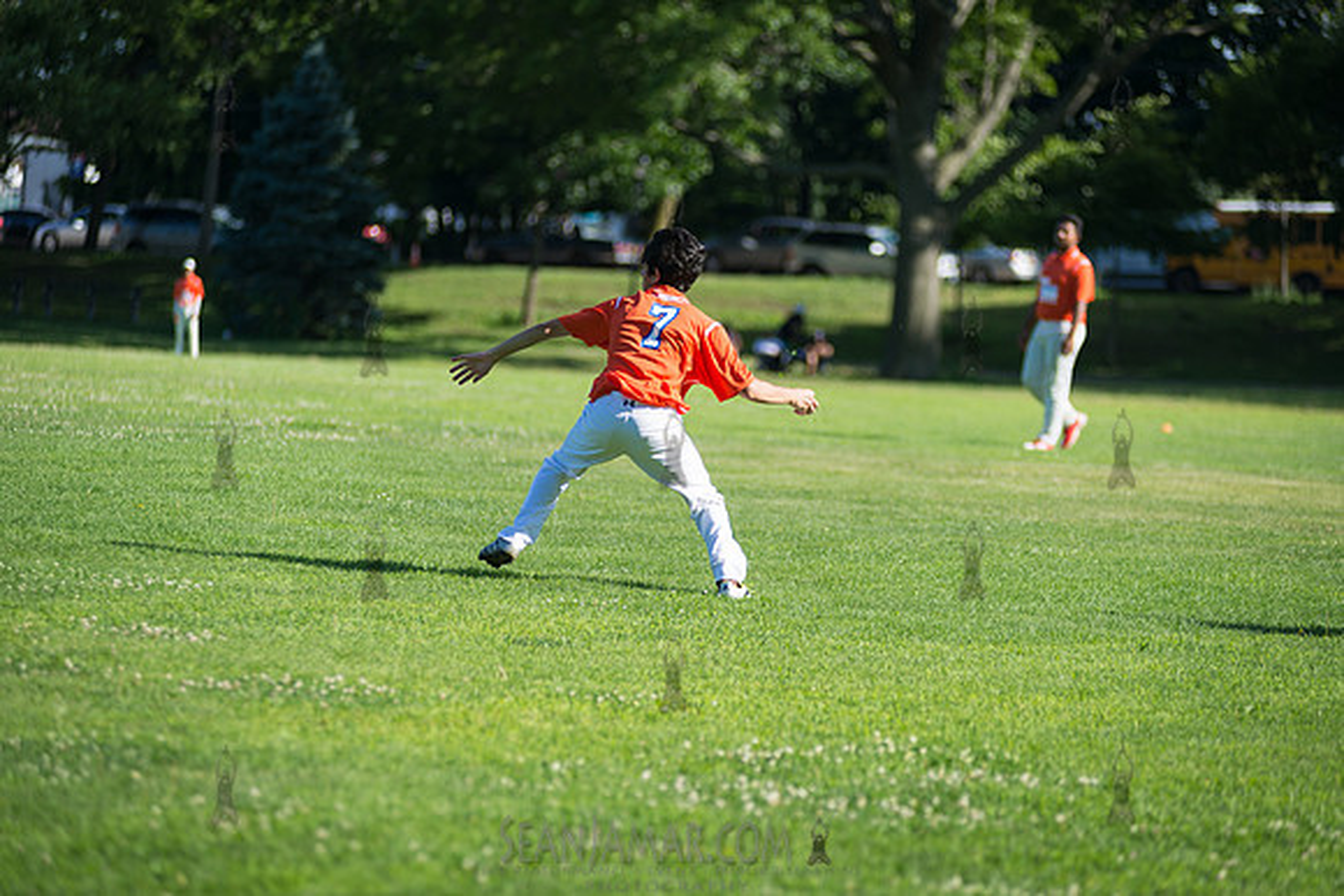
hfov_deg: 13.2
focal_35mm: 155
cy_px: 448
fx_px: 5788
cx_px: 672
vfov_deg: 8.9
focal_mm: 155
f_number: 2.8
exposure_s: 1/2000
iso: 200
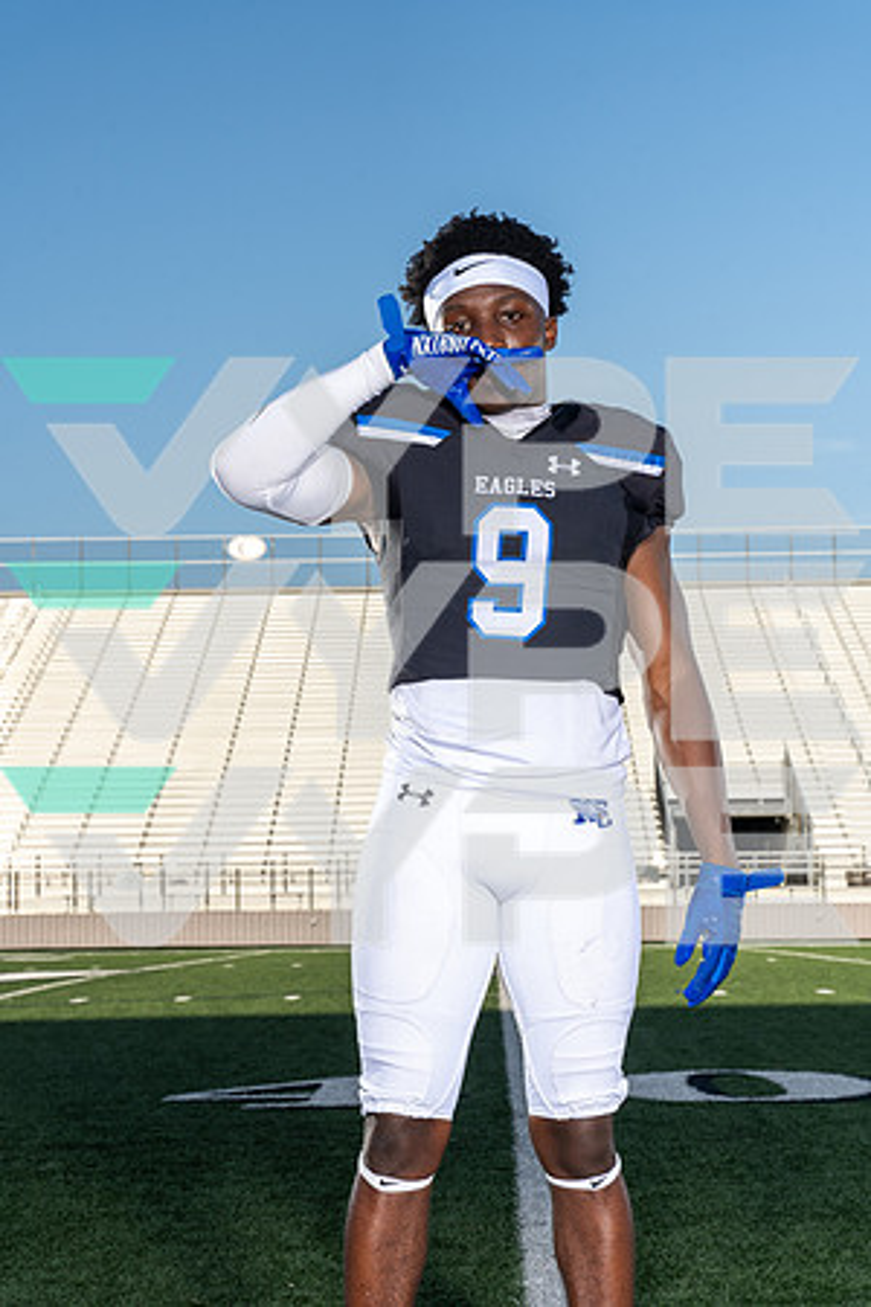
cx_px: 436
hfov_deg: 19.5
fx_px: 2540
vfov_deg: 28.8
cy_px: 654
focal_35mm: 70
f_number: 11
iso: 160
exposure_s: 1/250
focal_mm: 70
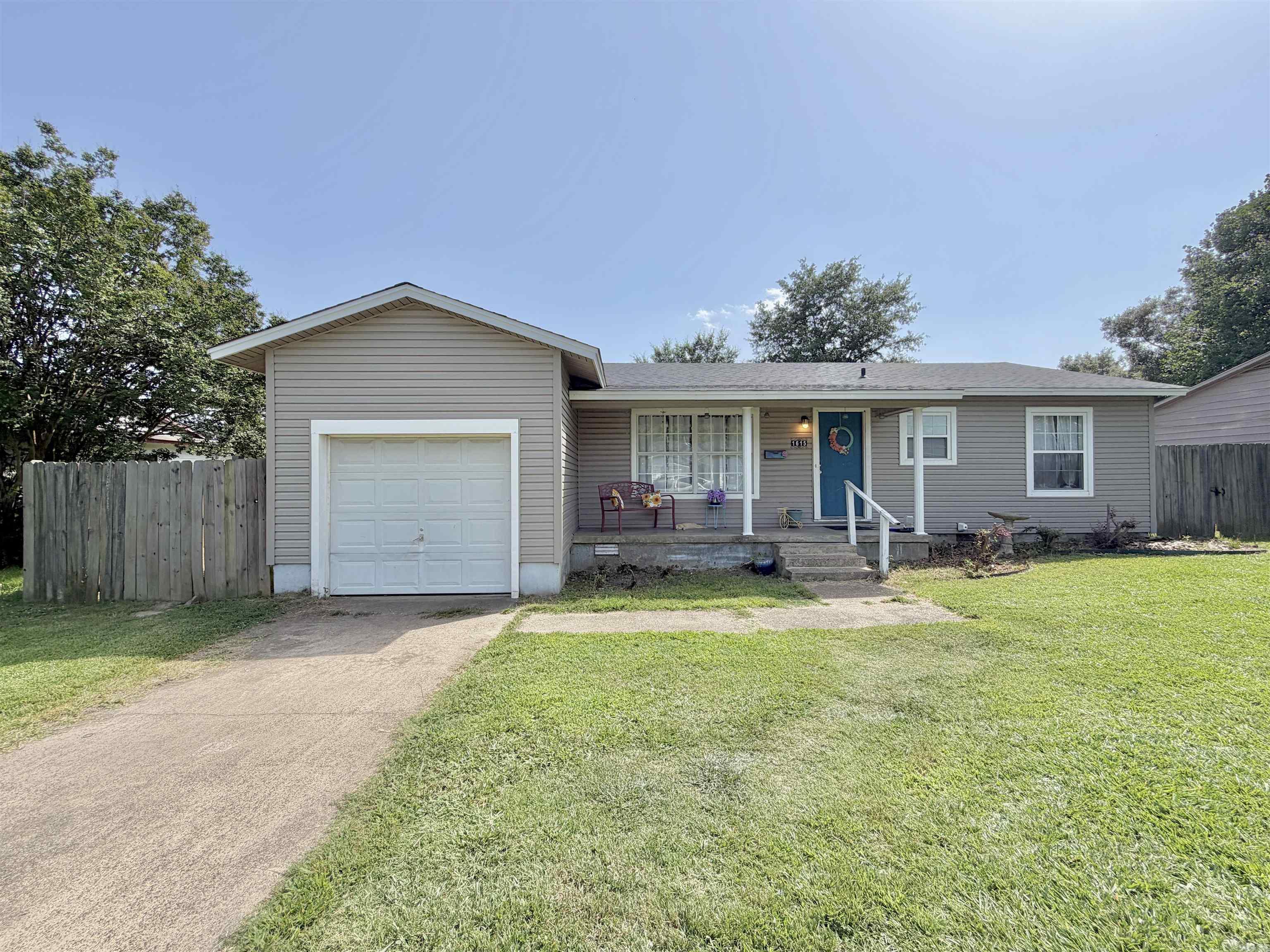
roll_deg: -0.1
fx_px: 514
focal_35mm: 14
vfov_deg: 85.7
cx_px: 635
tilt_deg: +0.4
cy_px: 476
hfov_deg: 102.1
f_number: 2.2
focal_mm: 2.22
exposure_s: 1/864
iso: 20
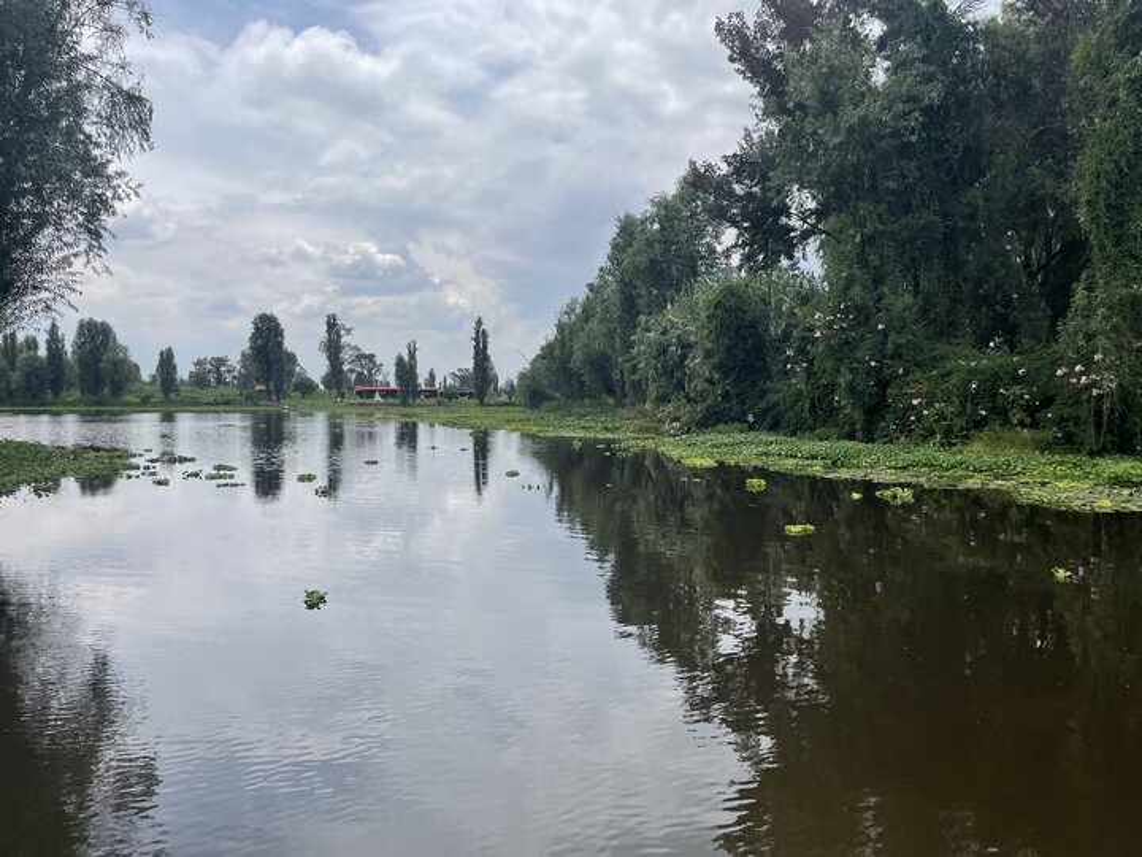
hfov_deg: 67.3
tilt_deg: -1.0
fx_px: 858
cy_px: 428
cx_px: 571
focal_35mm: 26
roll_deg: -0.1
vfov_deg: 53.1
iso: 32
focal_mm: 4.2
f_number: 1.6
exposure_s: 1/5051
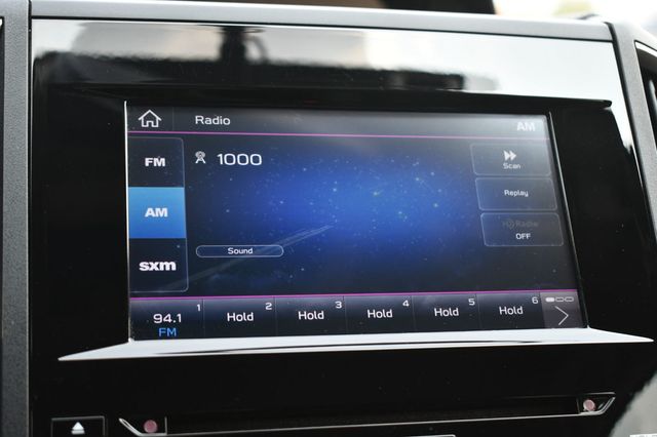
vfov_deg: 25.0
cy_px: 218
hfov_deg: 36.9
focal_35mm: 54
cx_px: 328
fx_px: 985
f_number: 4.8
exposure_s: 1/250
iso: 640
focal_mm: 36
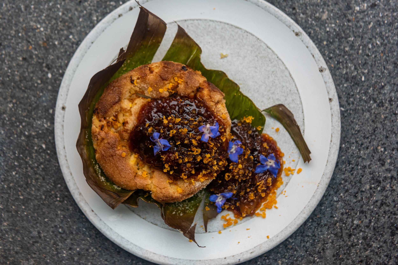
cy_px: 132
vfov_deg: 21.9
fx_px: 686
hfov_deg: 32.4
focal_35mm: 62
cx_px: 199
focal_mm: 62
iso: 1000
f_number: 6.3
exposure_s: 1/100
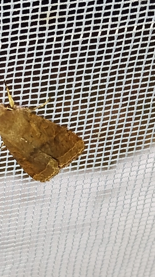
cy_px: 130
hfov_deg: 13.2
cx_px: 43
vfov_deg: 23.4
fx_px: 666
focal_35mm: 91
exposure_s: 1/50
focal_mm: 5.31
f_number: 1.7
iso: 160
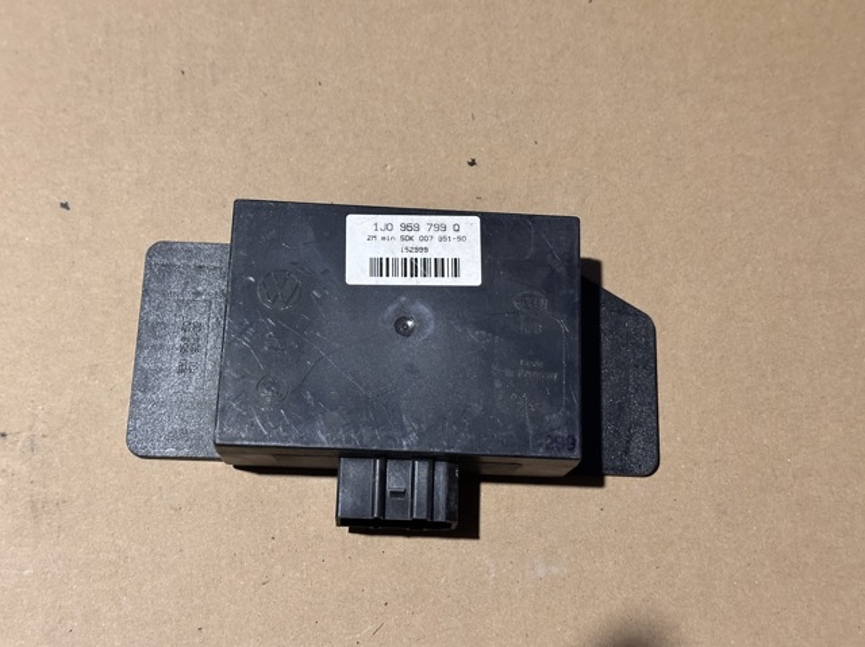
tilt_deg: -73.1
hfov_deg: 39.7
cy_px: 324
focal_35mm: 48
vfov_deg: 30.2
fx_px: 1199
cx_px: 432
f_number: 1.78
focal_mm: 6.86
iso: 500
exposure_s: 1/31
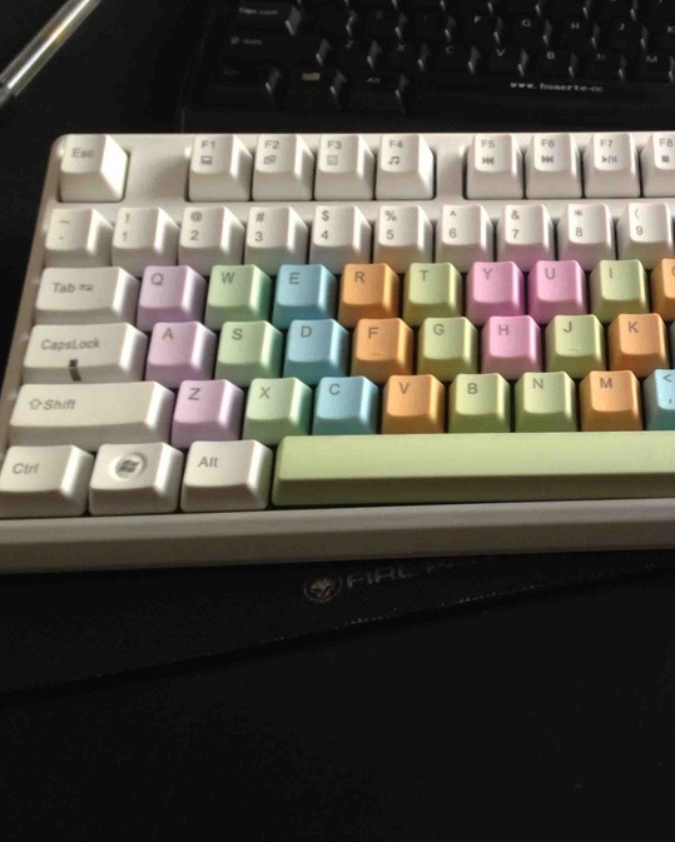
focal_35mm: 49
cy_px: 370
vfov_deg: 38.0
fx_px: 1223
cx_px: 607
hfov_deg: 29.6
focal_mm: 4.13
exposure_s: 1/20
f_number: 2.4
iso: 64
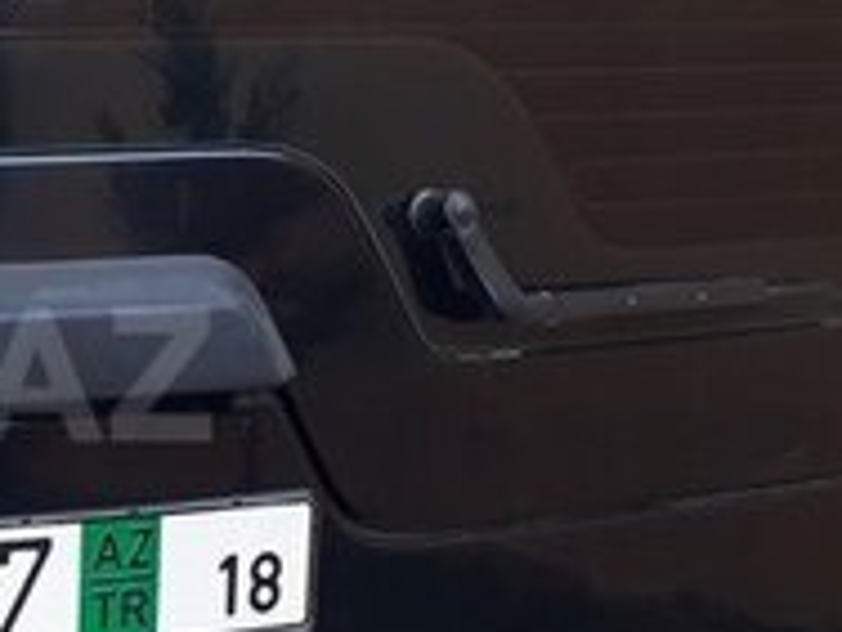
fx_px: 2311
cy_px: 374
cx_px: -246
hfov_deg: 19.1
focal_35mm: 95
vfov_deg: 15.6
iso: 50
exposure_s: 1/33
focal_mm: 3.6
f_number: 1.9
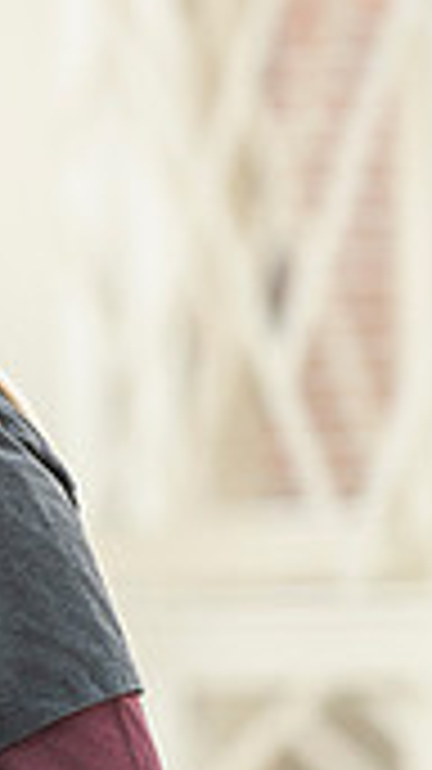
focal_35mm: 520
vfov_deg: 4.2
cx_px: -517
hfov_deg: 2.3
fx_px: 10605
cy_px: 397
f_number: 2.8
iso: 400
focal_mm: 140
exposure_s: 1/160
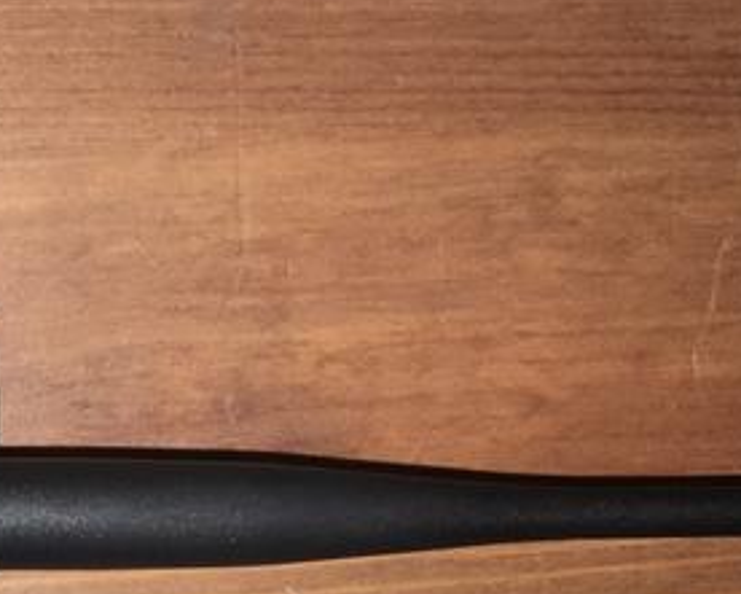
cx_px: -298
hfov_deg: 16.9
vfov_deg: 13.6
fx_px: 2304
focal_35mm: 105
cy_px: 946
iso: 25
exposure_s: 1/19
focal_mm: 4.15
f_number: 2.2
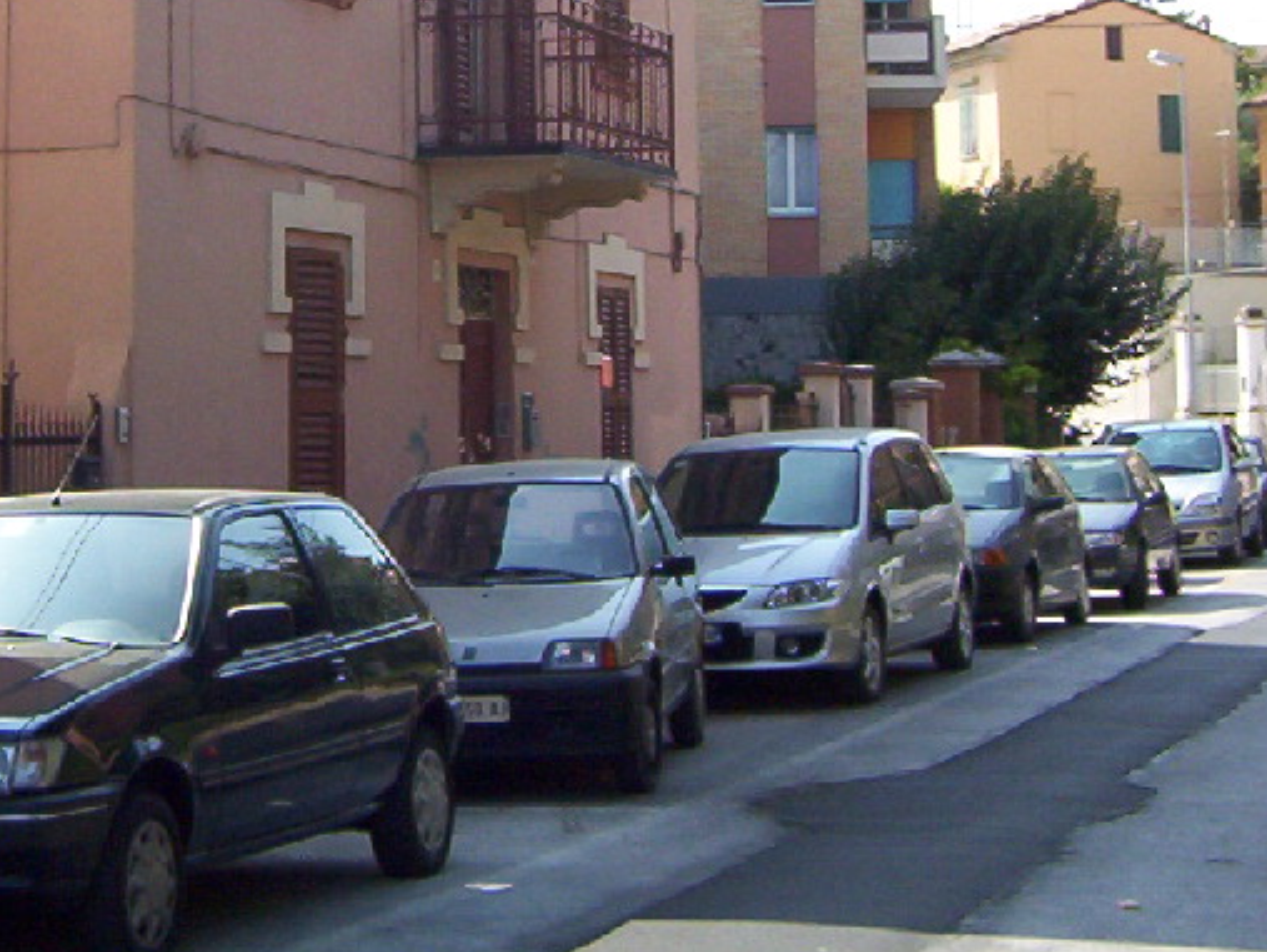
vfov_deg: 16.9
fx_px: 3077
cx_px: 195
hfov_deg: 22.8
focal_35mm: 84
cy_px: -147
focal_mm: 5.54
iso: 100
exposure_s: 1/928
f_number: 2.76
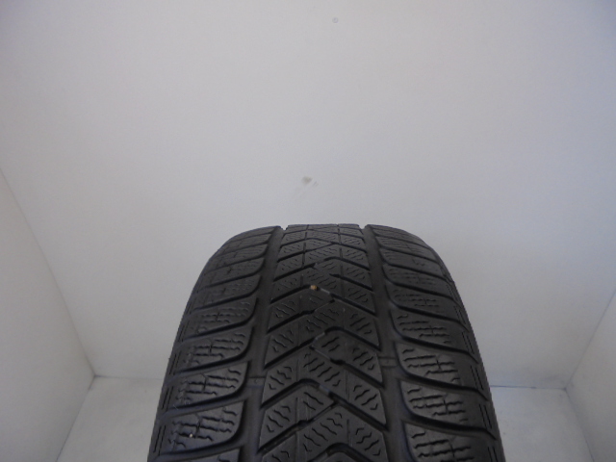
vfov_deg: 53.1
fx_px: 463
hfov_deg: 67.3
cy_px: 231
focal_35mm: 26
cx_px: 308
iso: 100
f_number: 3.5
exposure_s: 1/50
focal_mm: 4.6
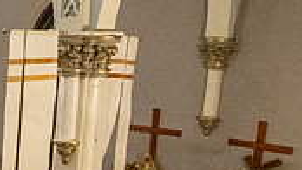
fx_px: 673
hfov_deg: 22.0
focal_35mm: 84
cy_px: 155
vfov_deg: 14.3
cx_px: -120
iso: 5000
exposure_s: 1/60
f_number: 10
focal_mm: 24
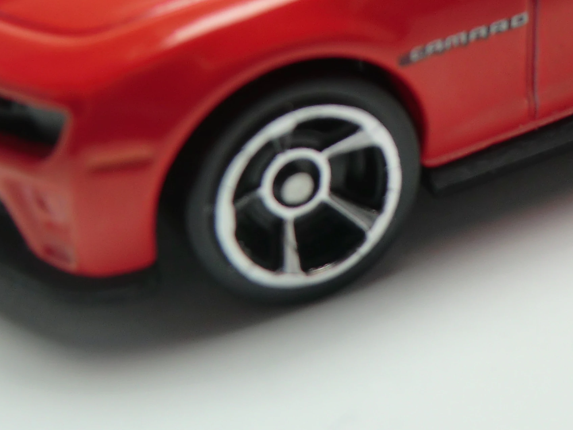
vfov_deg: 17.9
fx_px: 1324
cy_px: -23
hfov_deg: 23.9
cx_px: 497
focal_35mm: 80
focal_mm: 6.1
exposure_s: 1/160
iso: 64
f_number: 3.6
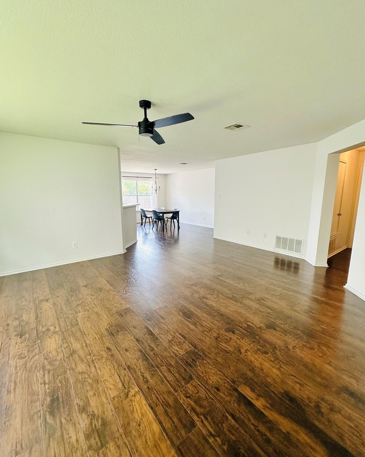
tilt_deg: -9.6
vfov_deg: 96.8
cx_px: 184
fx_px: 203
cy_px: 229
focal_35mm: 15
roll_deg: -0.7
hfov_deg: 84.0
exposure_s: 1/99
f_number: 2.2
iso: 125
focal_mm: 2.22
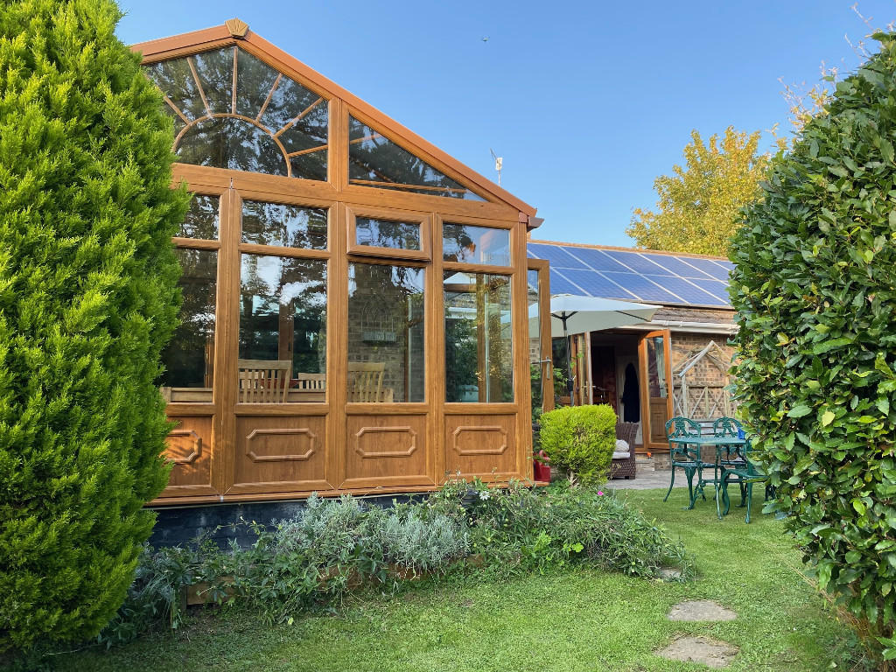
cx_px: 448
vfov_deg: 53.1
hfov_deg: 67.3
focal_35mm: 26
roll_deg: +0.4
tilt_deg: +9.4
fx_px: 673
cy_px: 336
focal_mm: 4.25
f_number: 1.8
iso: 32
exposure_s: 1/263
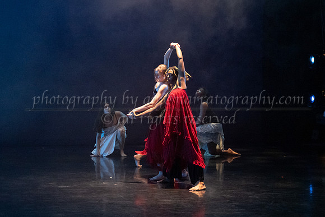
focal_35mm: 105
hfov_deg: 19.5
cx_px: 131
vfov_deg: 13.1
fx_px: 945
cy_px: 104
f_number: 2.8
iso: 5000
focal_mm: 75
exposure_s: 1/320
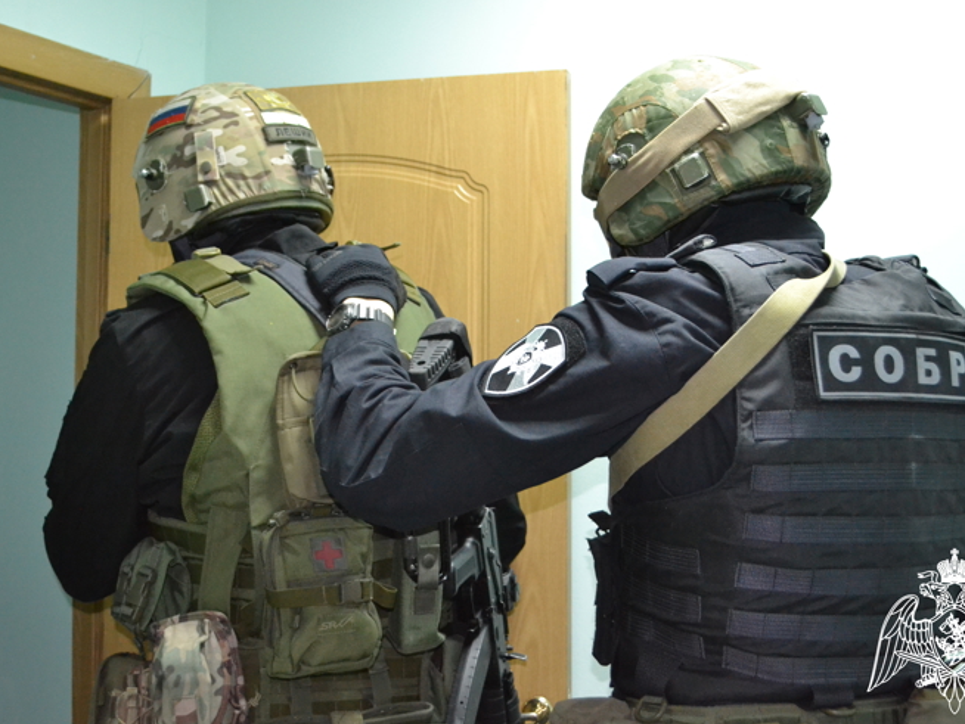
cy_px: 360
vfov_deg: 33.6
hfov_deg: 43.8
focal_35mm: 43
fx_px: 1199
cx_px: 503
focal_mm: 26
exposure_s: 1/60
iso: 3200
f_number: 4.2
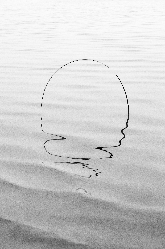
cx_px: 82
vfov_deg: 24.6
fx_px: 568
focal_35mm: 82
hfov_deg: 16.5
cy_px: 124
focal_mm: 55
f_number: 9
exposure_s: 1/100
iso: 400
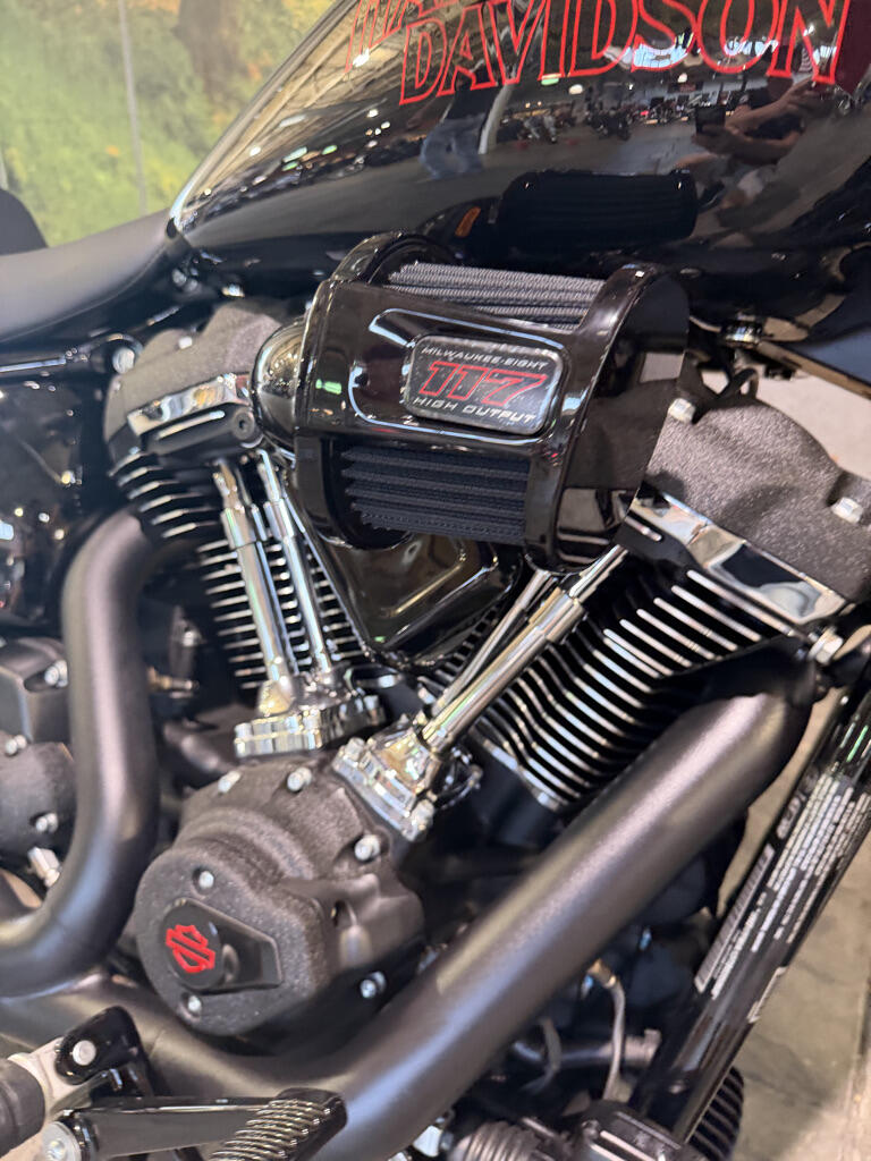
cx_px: 436
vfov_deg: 71.6
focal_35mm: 24
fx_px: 805
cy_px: 580
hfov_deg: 56.8
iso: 400
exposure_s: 1/60
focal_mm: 6.76
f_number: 1.78
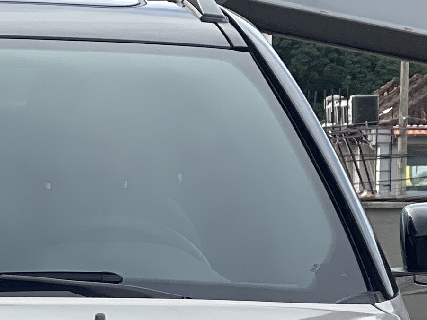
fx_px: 3529
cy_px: 515
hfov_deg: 6.9
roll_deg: +0.0
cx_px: -87
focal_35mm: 286
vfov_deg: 5.1
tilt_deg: -5.9
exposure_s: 1/978
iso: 32
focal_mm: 7.5
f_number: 2.2
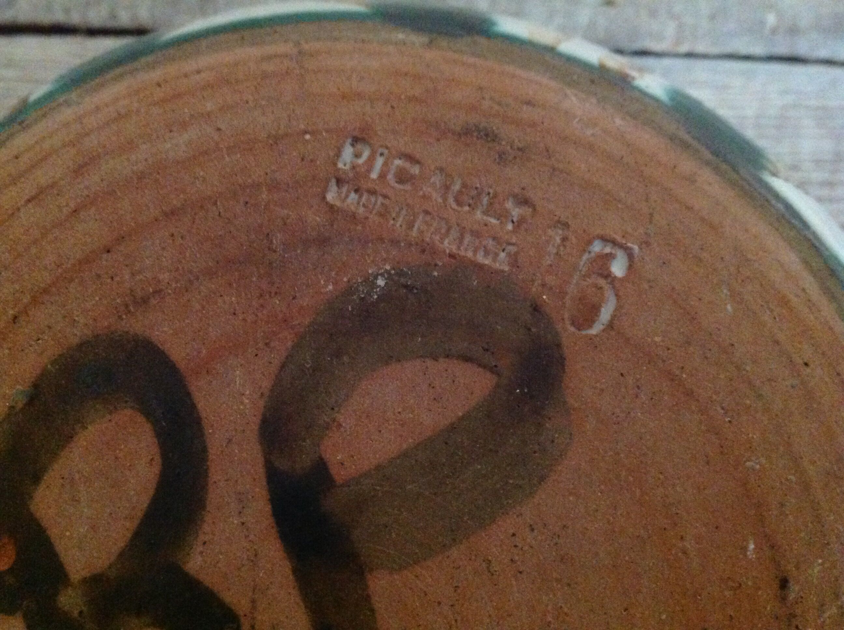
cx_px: 422
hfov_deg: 52.7
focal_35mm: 35
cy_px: 315
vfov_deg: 40.6
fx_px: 852
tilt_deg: -82.8
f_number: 2.4
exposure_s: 1/15
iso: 800
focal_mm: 4.28
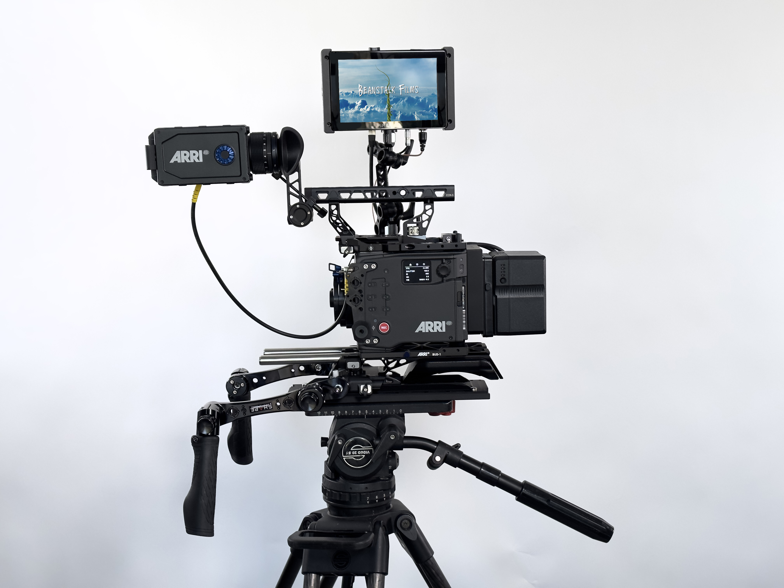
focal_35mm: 48
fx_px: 1087
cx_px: 392
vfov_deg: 30.3
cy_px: 294
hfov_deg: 39.7
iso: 64
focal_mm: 6.86
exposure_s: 1/361
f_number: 1.78
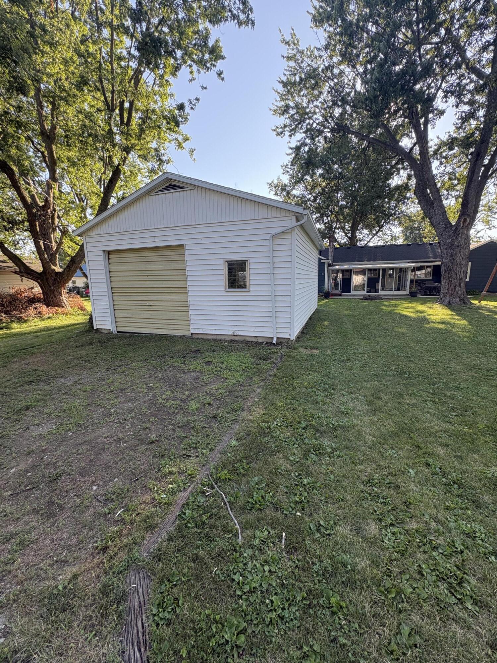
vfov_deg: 102.1
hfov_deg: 85.7
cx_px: 248
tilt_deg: -9.8
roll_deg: +0.7
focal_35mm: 14
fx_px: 268
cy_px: 332
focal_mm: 2.22
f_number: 2.2
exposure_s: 1/289
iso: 64
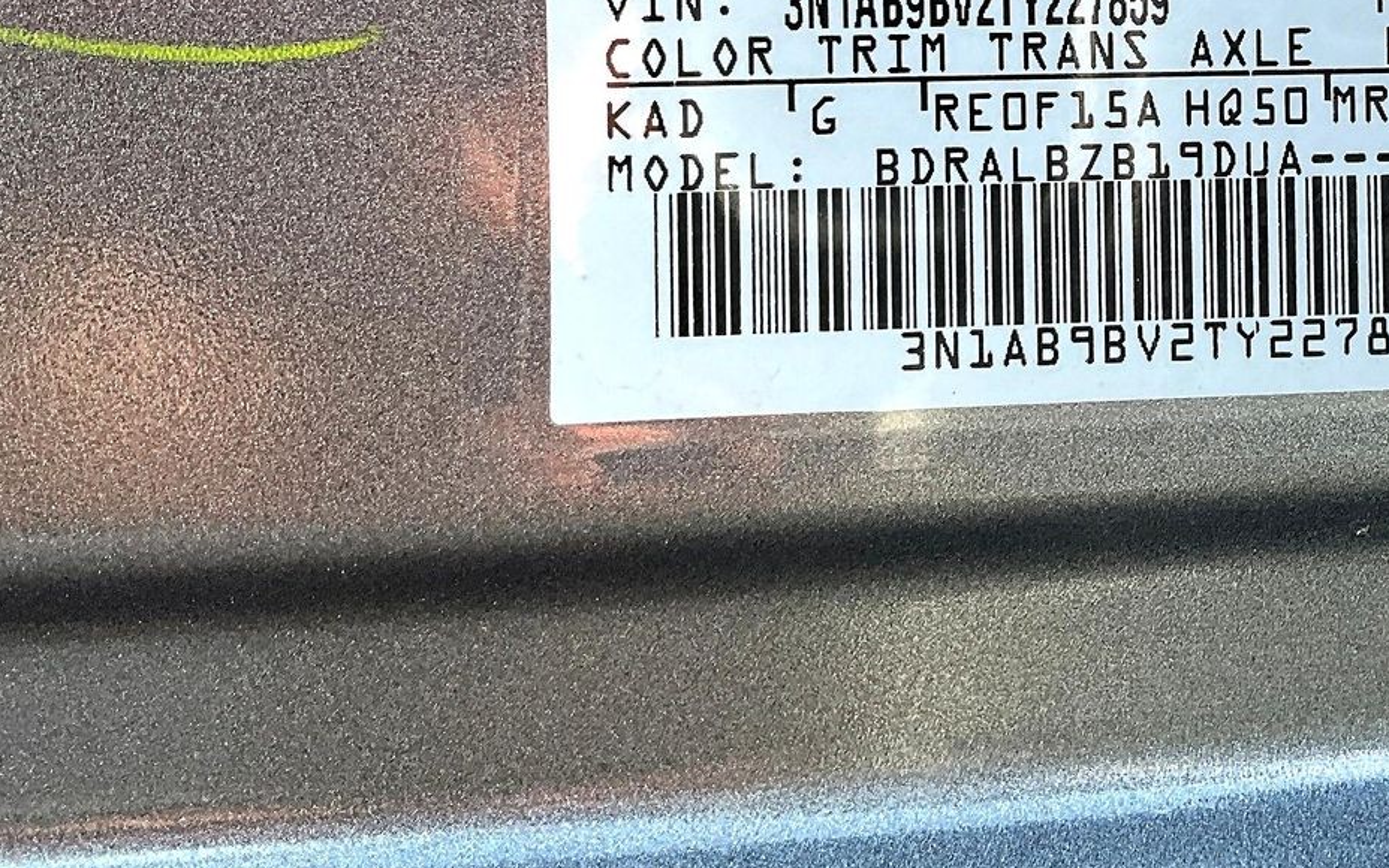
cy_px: 25
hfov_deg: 36.5
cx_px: 1167
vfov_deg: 23.5
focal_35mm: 53
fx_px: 2006
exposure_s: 1/122
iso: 50
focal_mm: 3
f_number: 1.8
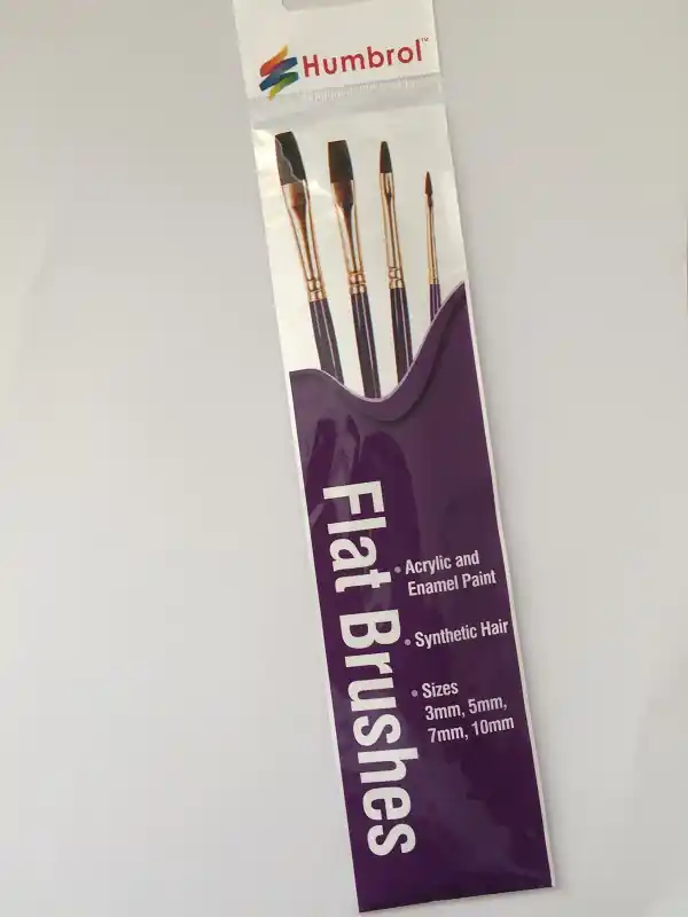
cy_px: 458
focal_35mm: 29
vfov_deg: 61.7
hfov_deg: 48.2
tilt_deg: -87.9
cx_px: 344
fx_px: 769
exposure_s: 1/33
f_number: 2.2
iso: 32
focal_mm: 4.15
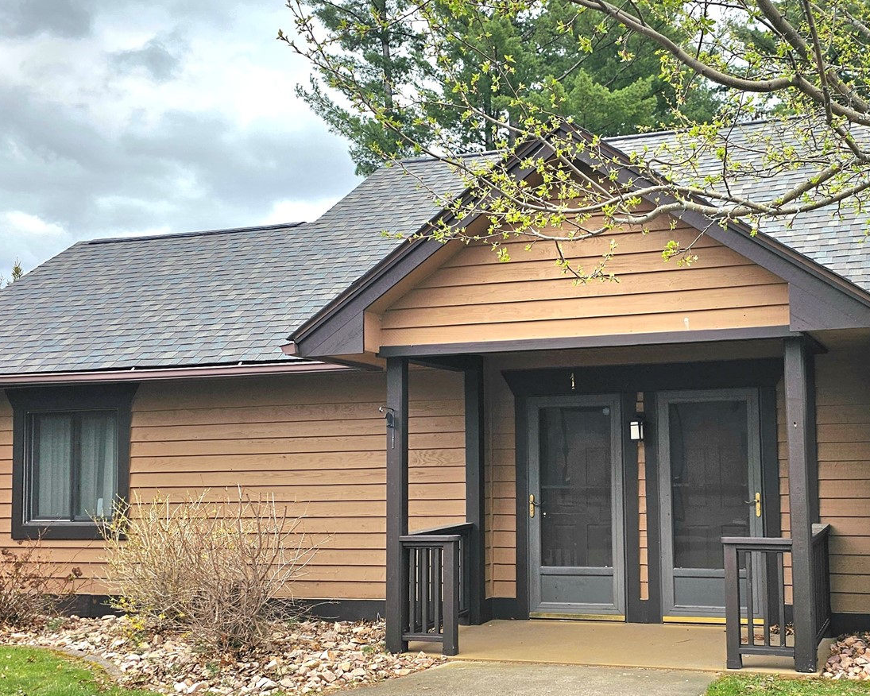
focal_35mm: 42
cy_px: 392
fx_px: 1081
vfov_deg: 35.6
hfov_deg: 43.1
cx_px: 590
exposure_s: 1/588
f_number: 1.7
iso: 12
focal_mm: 6.3
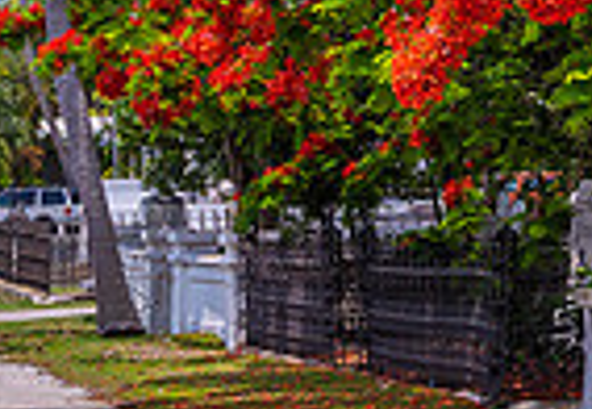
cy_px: -88
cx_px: 1186
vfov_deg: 8.5
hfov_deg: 11.3
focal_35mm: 163
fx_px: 2710
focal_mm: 36
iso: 64
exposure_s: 1/200
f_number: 8
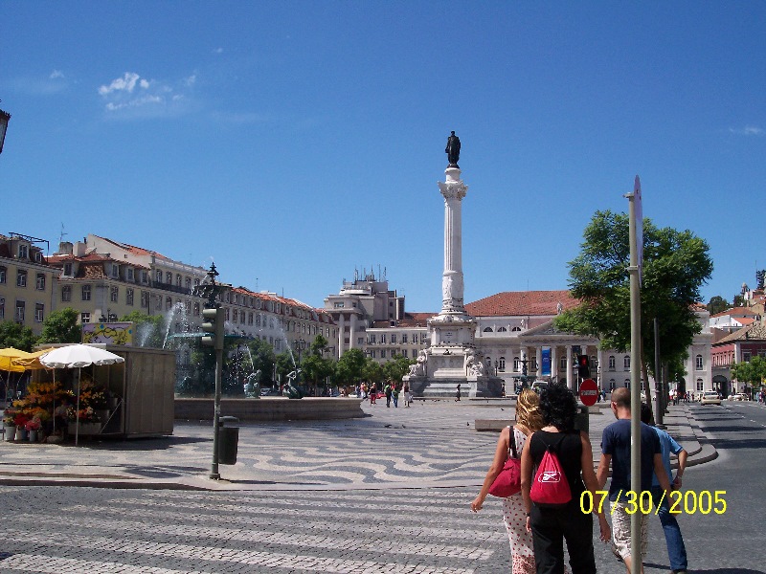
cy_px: 287
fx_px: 841
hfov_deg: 49.0
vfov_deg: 37.7
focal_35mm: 38
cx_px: 383
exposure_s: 1/1000
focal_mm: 8
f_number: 4.8
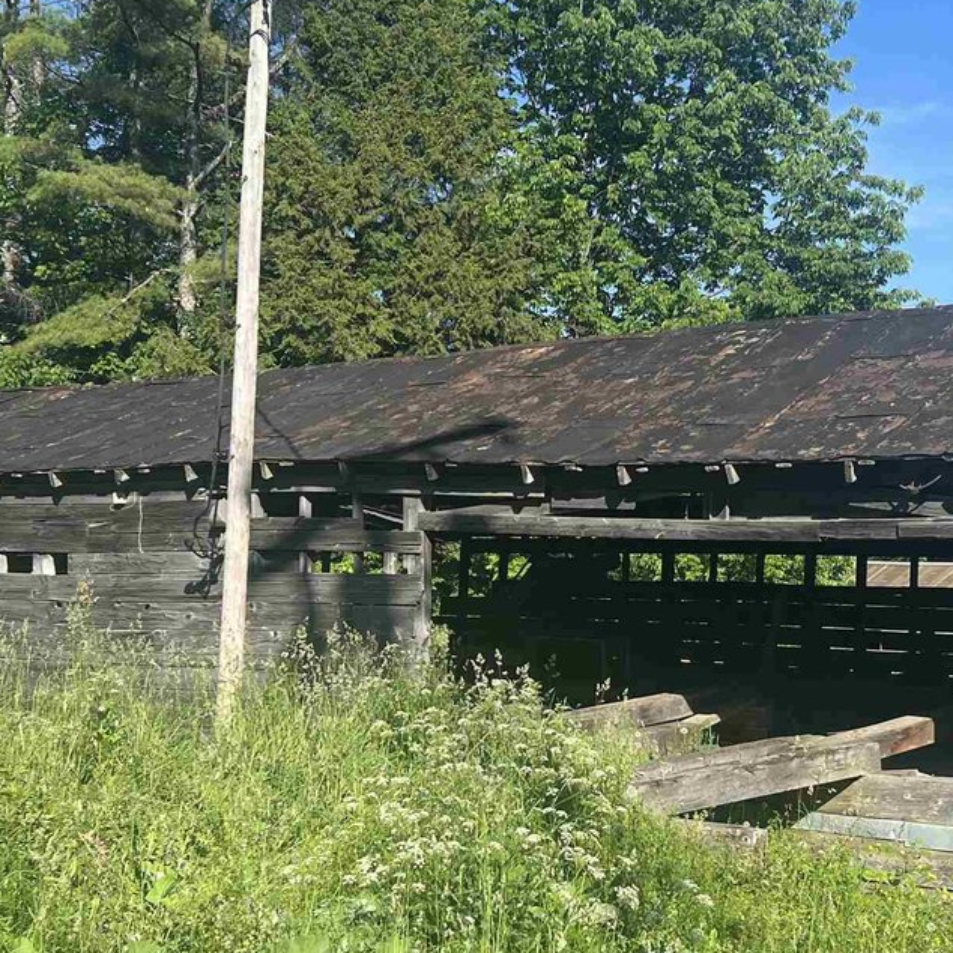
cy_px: 592
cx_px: 531
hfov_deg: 29.5
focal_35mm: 58
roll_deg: -0.6
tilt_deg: -0.6
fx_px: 1807
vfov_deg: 29.4
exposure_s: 1/2404
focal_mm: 5.7
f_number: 1.5
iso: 50
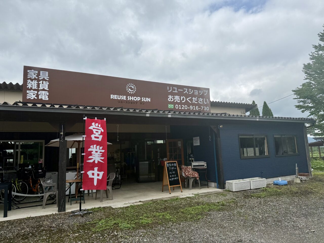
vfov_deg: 56.8
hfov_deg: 71.6
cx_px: 162
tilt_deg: +9.7
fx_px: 225
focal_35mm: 24
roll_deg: +3.2
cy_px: 122
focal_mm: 6.76
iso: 80
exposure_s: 1/7353
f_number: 1.78
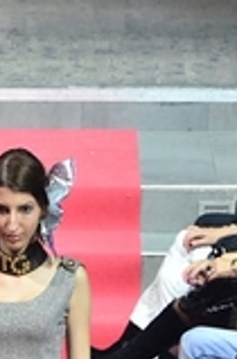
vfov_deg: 4.7
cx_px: -54
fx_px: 4393
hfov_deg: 3.1
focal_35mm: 442
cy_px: 373
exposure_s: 1/125
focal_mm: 90
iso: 3200
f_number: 5.6
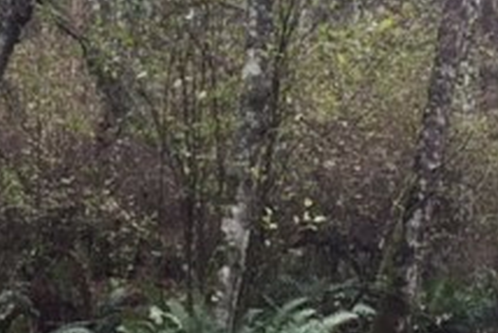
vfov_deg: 15.2
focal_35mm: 90
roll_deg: -1.6
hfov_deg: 22.5
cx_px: 319
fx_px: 1246
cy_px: 205
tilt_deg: +0.5
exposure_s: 1/30
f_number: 2.2
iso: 32
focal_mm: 4.15
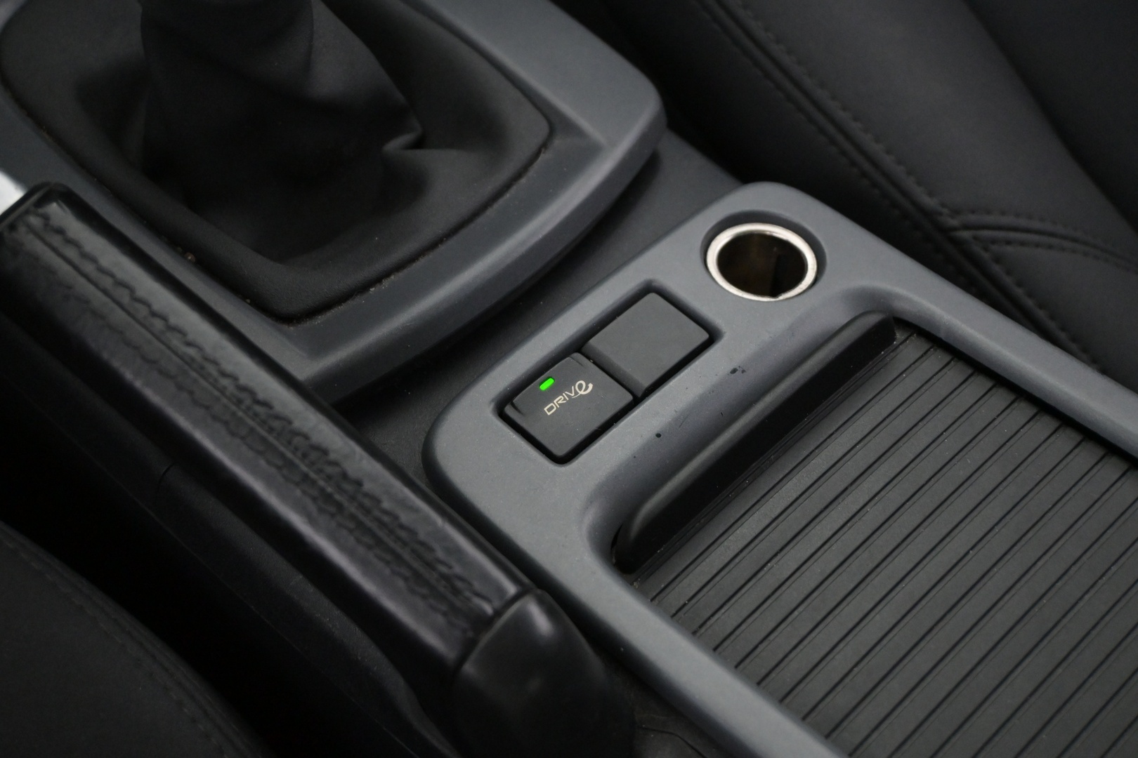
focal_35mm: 51
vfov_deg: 26.5
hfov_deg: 38.9
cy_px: 379
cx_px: 569
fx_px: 1612
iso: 4000
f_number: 5
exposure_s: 1/50
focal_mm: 34
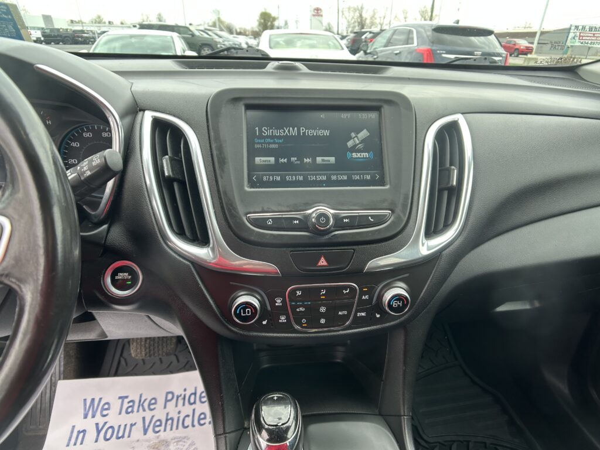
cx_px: 300
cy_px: 225
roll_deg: -1.3
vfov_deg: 53.1
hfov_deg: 67.3
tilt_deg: -28.9
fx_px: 451
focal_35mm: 26
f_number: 1.5
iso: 40
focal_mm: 5.7
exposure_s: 1/170
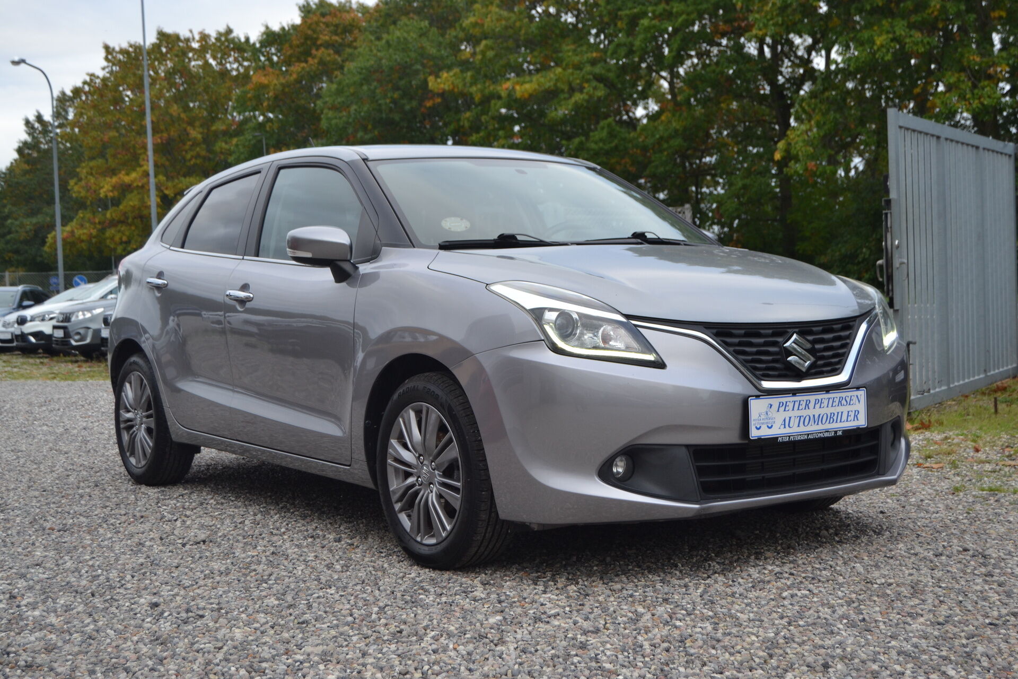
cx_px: 509
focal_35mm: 48
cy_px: 340
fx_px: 1357
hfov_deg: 41.1
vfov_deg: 28.1
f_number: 5.6
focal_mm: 32
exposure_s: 1/125
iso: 160
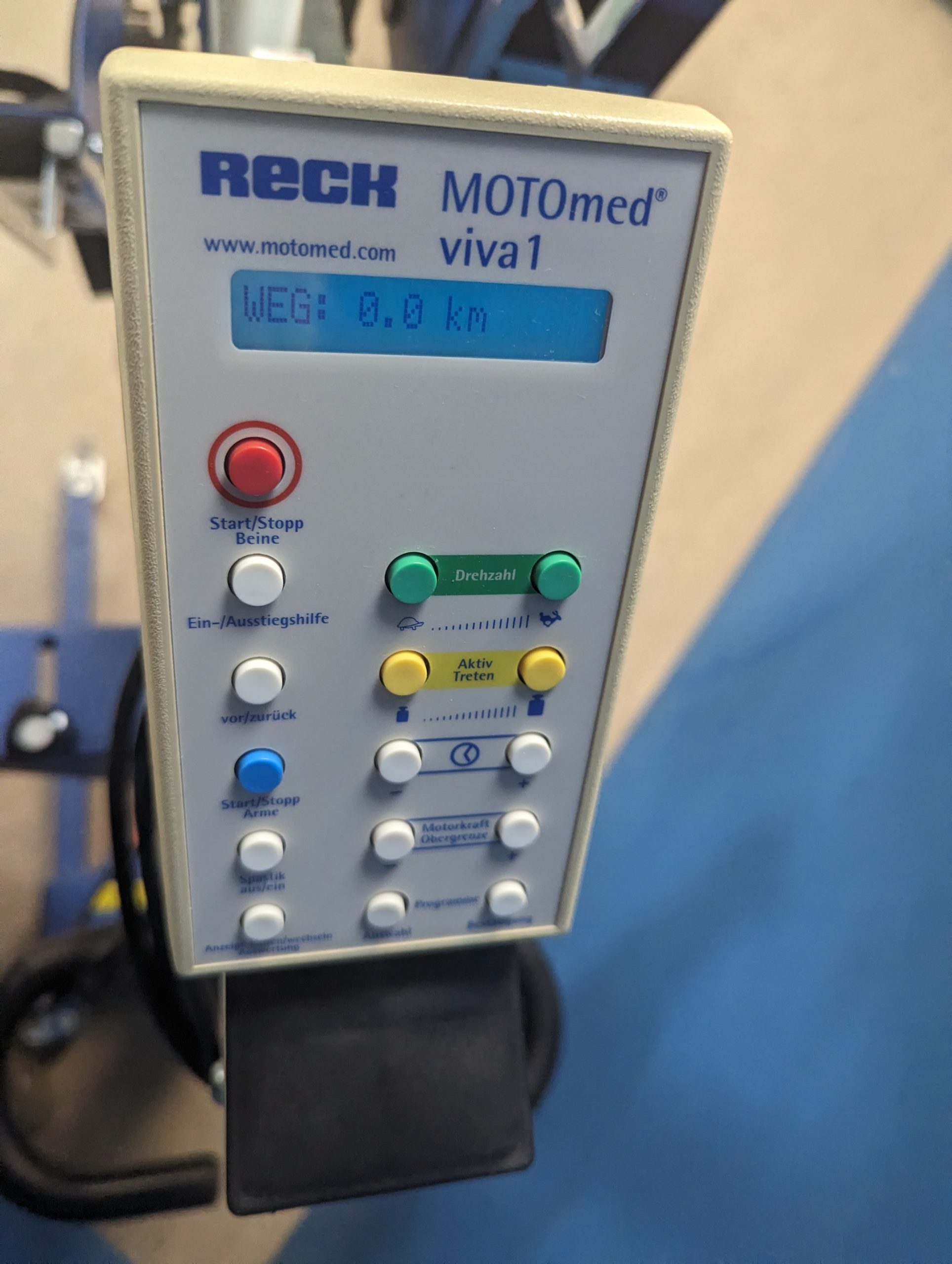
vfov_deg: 71.5
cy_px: 632
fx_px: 878
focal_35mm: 24
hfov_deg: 56.9
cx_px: 476
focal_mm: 6.81
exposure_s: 1/281
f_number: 1.85
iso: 1005
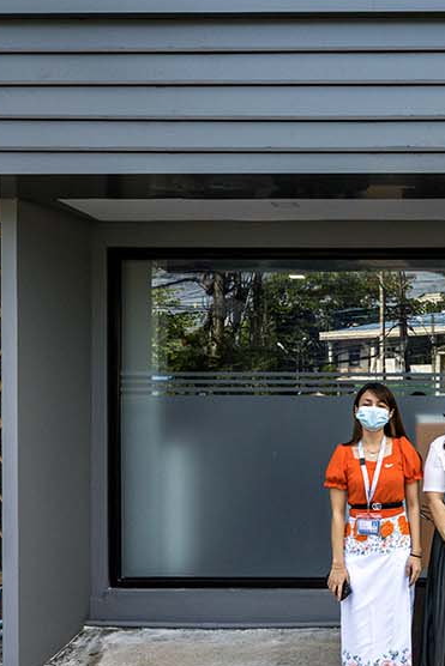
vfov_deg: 42.8
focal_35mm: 45
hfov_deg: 27.7
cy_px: 442
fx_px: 839
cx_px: 463
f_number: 8
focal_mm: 17.5
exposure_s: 1/250
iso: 450
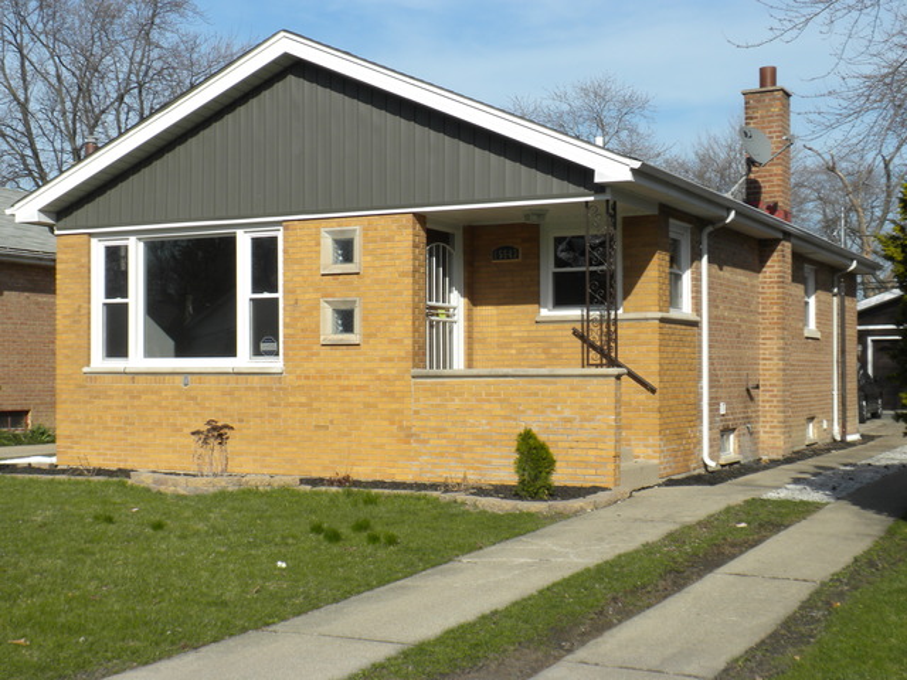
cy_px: 340
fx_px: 1362
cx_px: 454
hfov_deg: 36.8
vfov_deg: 28.0
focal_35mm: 52
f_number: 11
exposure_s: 1/92.3
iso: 64
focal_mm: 9.1
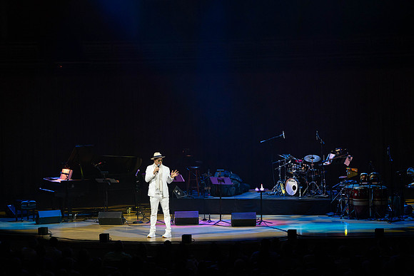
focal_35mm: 111
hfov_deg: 18.4
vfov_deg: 12.4
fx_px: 1276
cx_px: 184
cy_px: 123
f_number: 5.6
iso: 2500
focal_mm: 100
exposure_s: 1/250
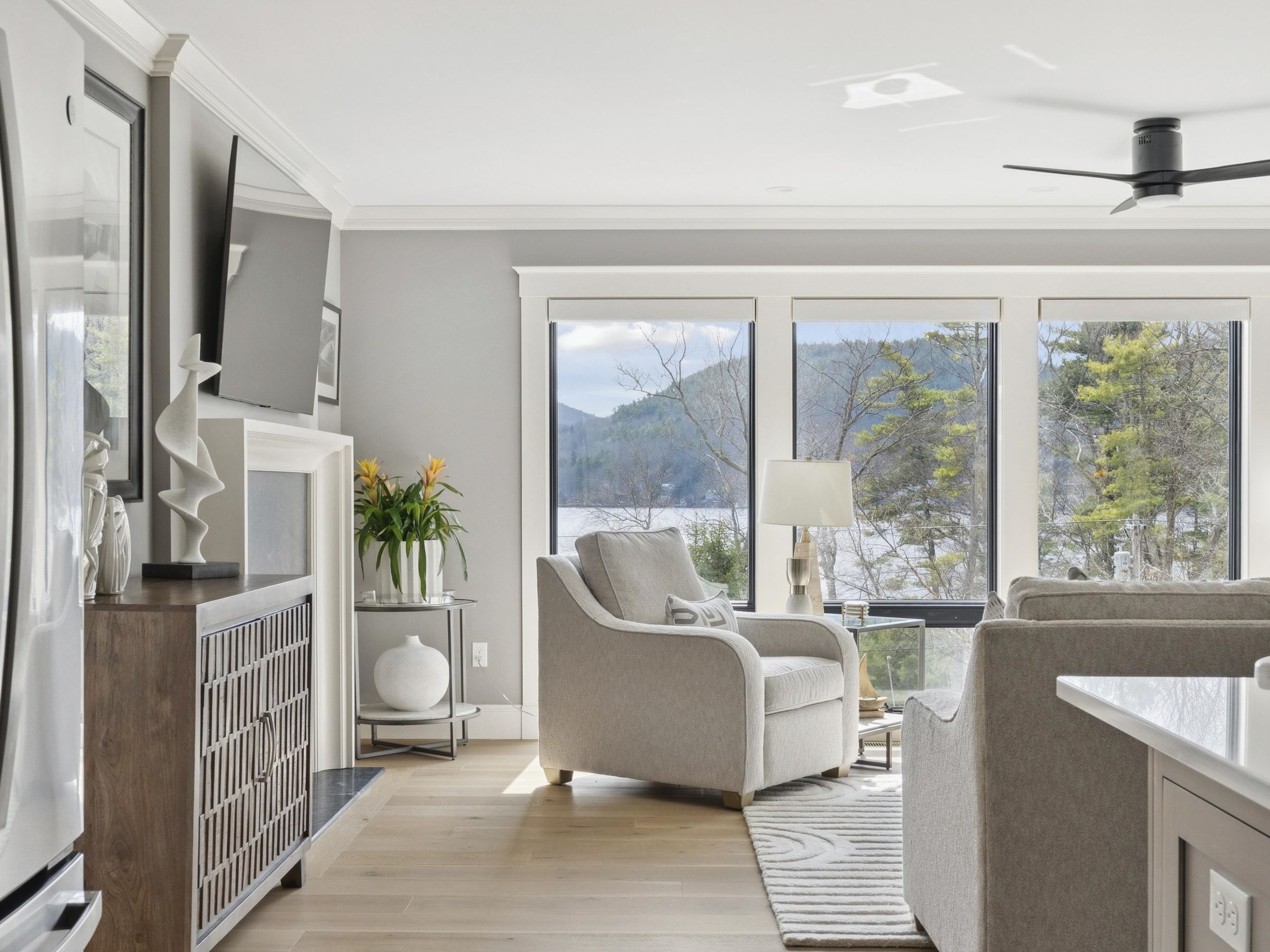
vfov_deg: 33.6
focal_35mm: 43
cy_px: 511
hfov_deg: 43.8
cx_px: 647
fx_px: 1578
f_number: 9
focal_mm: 23.5
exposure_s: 1/30
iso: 400
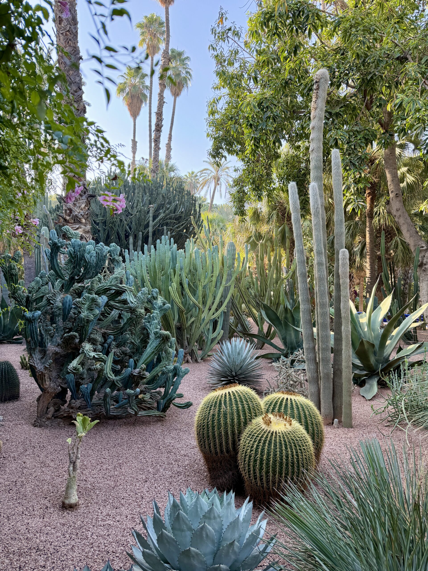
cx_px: 214
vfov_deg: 71.6
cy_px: 286
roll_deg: +0.7
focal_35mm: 24
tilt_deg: +1.1
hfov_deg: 56.8
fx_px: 396
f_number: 1.78
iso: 80
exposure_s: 1/283
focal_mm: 6.76
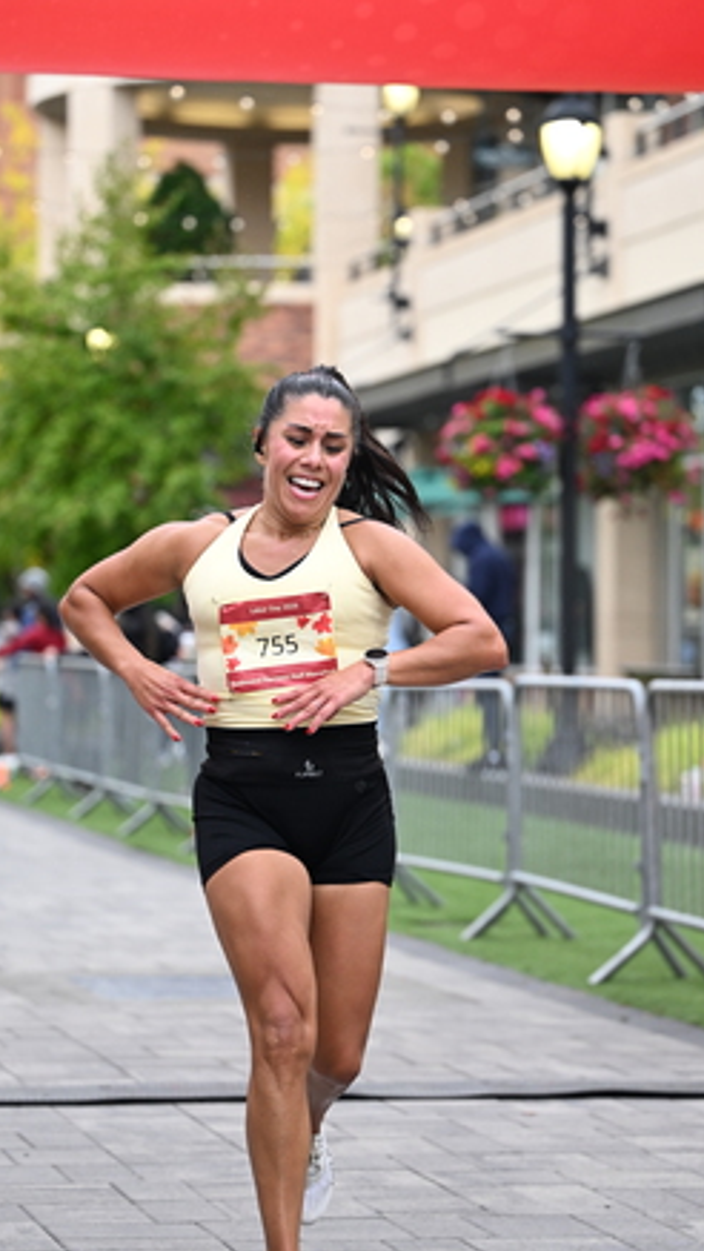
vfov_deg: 18.5
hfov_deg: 10.5
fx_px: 3847
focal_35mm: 116
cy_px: 590
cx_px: 393
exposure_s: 1/1600
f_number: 2.8
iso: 1000
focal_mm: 88
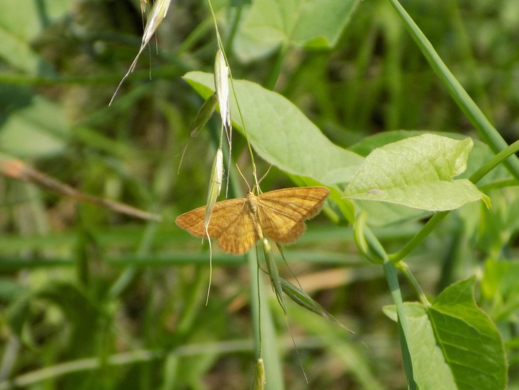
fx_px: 1769
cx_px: 260
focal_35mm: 118
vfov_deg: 12.6
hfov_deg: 16.7
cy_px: 195
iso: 80
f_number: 4.8
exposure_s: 1/320
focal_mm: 20.9
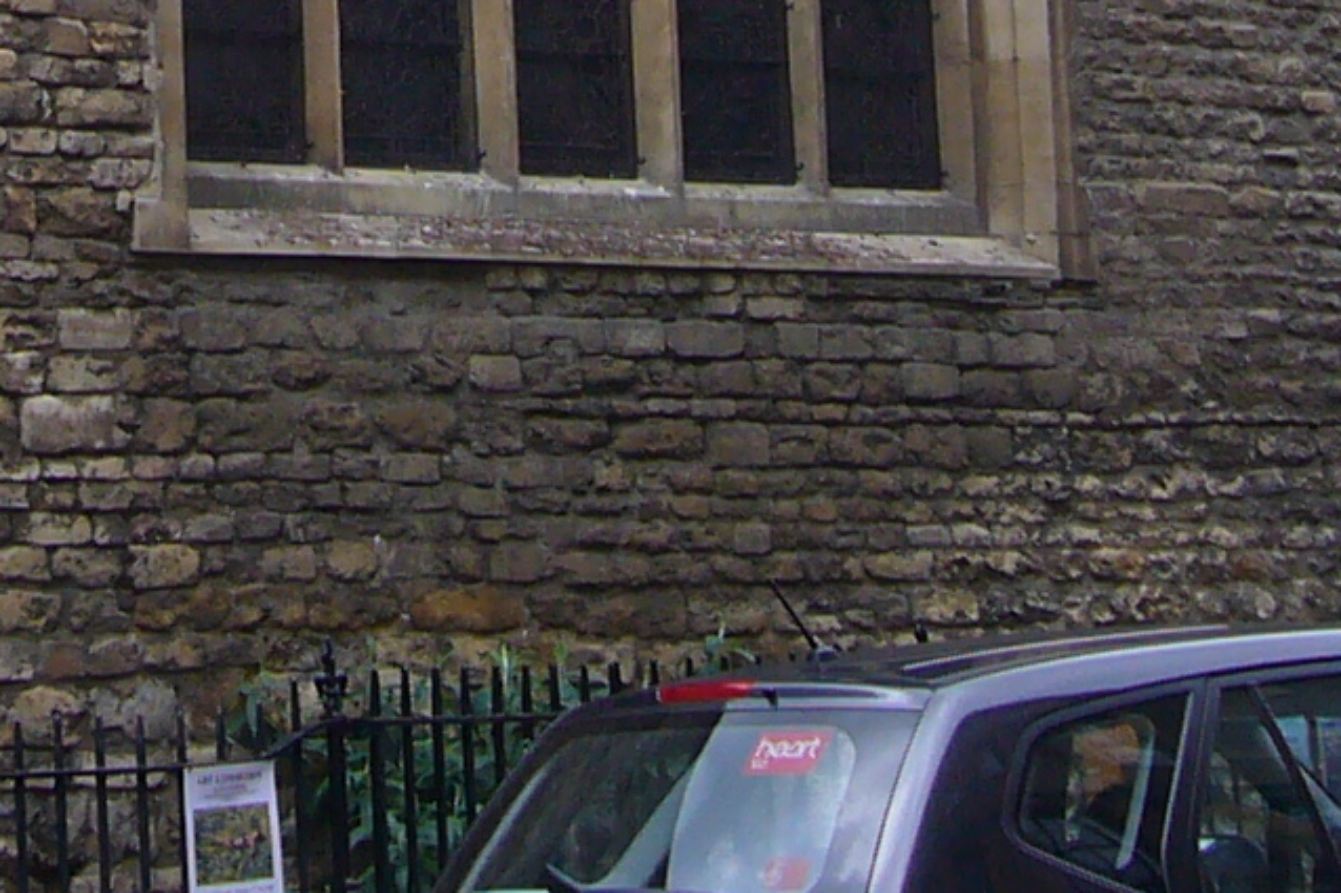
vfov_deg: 8.9
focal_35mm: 147
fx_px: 5474
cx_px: 40
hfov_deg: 13.8
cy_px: -721
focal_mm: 5.2
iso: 80
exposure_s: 1/320
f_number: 2.9
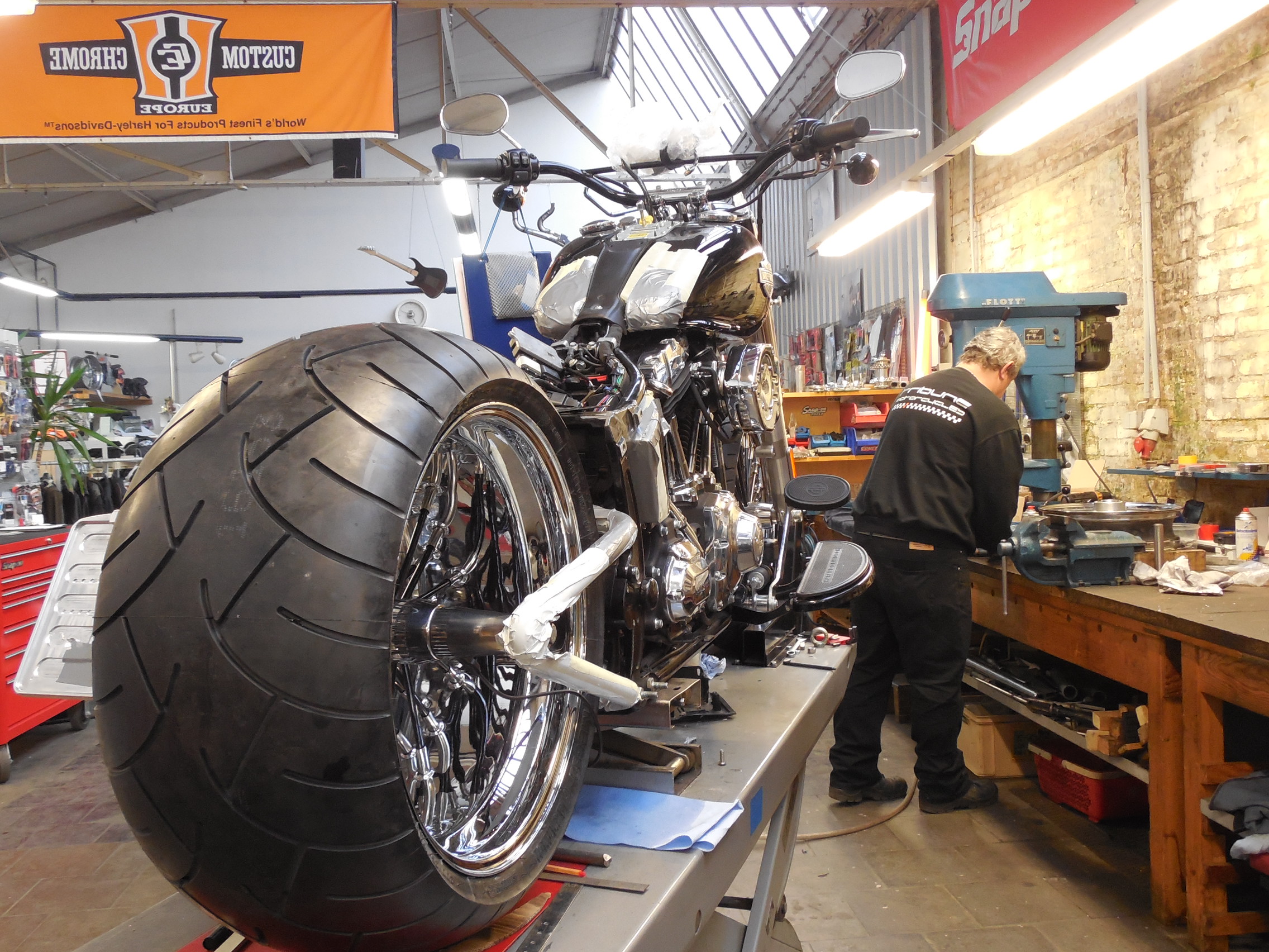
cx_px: 634
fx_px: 1136
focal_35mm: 31
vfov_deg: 45.4
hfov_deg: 58.4
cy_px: 476
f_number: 3.6
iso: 400
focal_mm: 5.6
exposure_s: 1/15
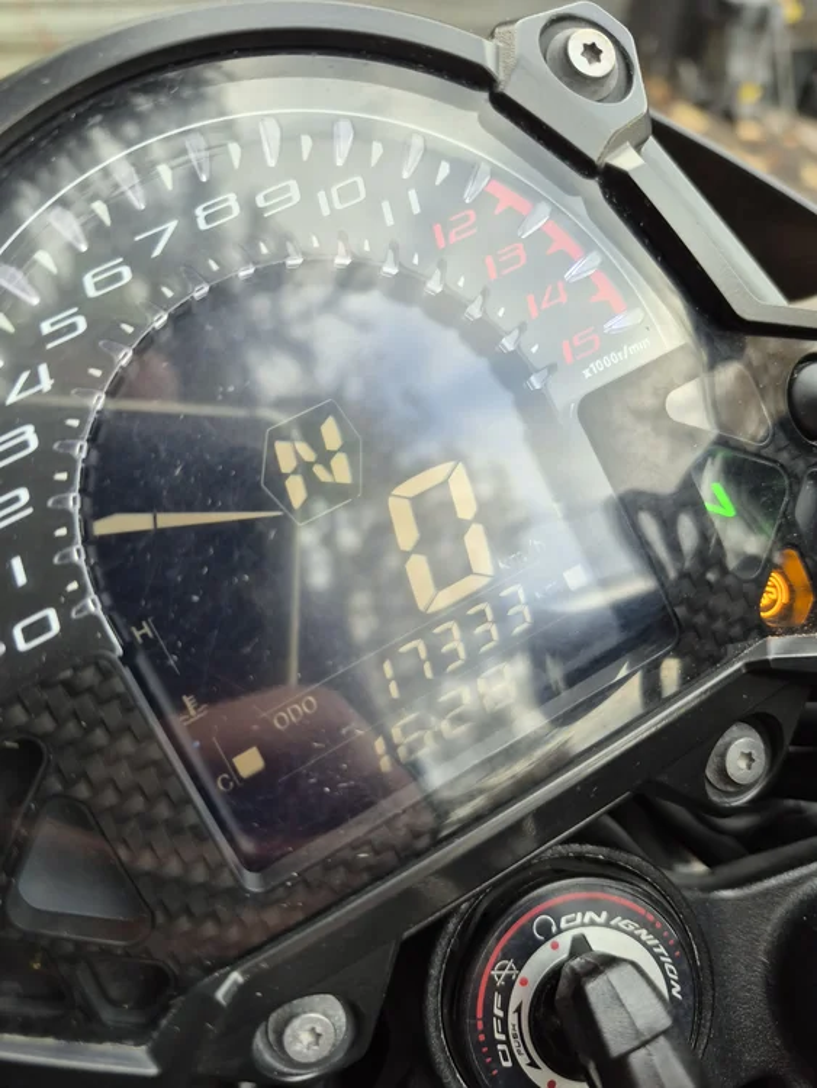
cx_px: 408
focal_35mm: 23
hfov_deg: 58.9
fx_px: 723
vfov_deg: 73.9
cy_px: 544
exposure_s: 1/180
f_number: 1.8
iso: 200
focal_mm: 5.4
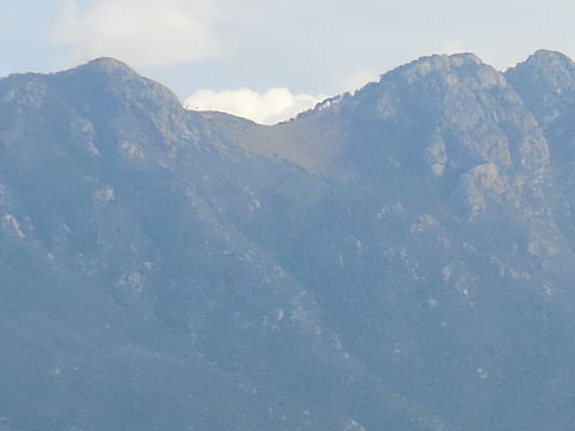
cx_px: 1176
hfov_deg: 3.2
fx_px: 10147
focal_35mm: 611
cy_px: 451
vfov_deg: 2.4
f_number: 5.1
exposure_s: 1/500
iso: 125
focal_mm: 20.4
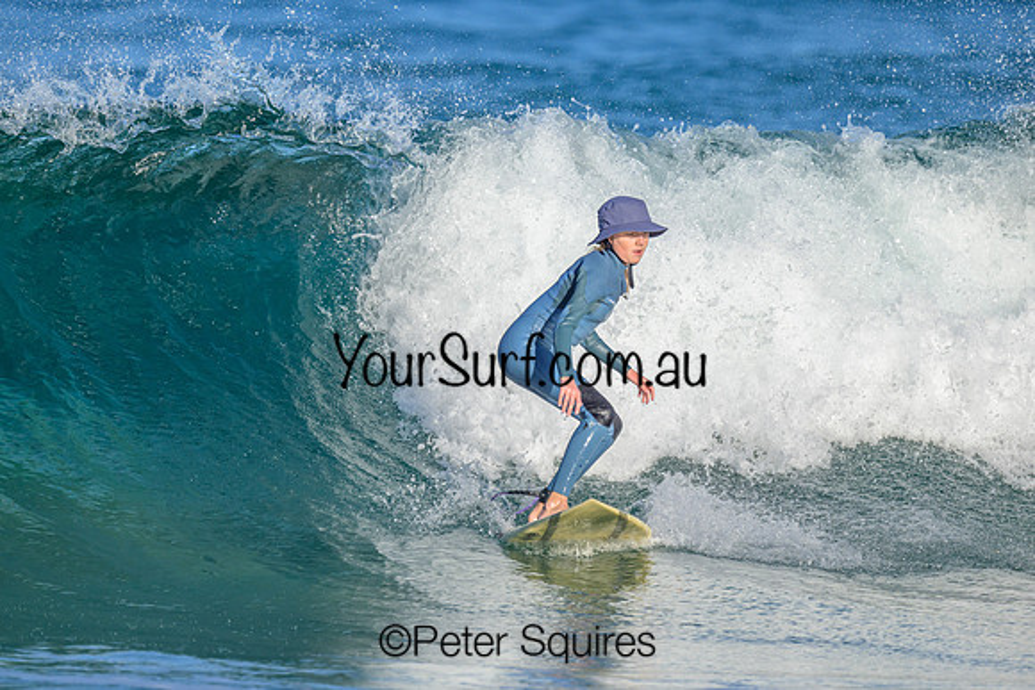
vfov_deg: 1.4
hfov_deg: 2.0
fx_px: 29031
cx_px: 518
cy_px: 304
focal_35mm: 1010
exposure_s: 1/2000
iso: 280
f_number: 6.3
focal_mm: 800
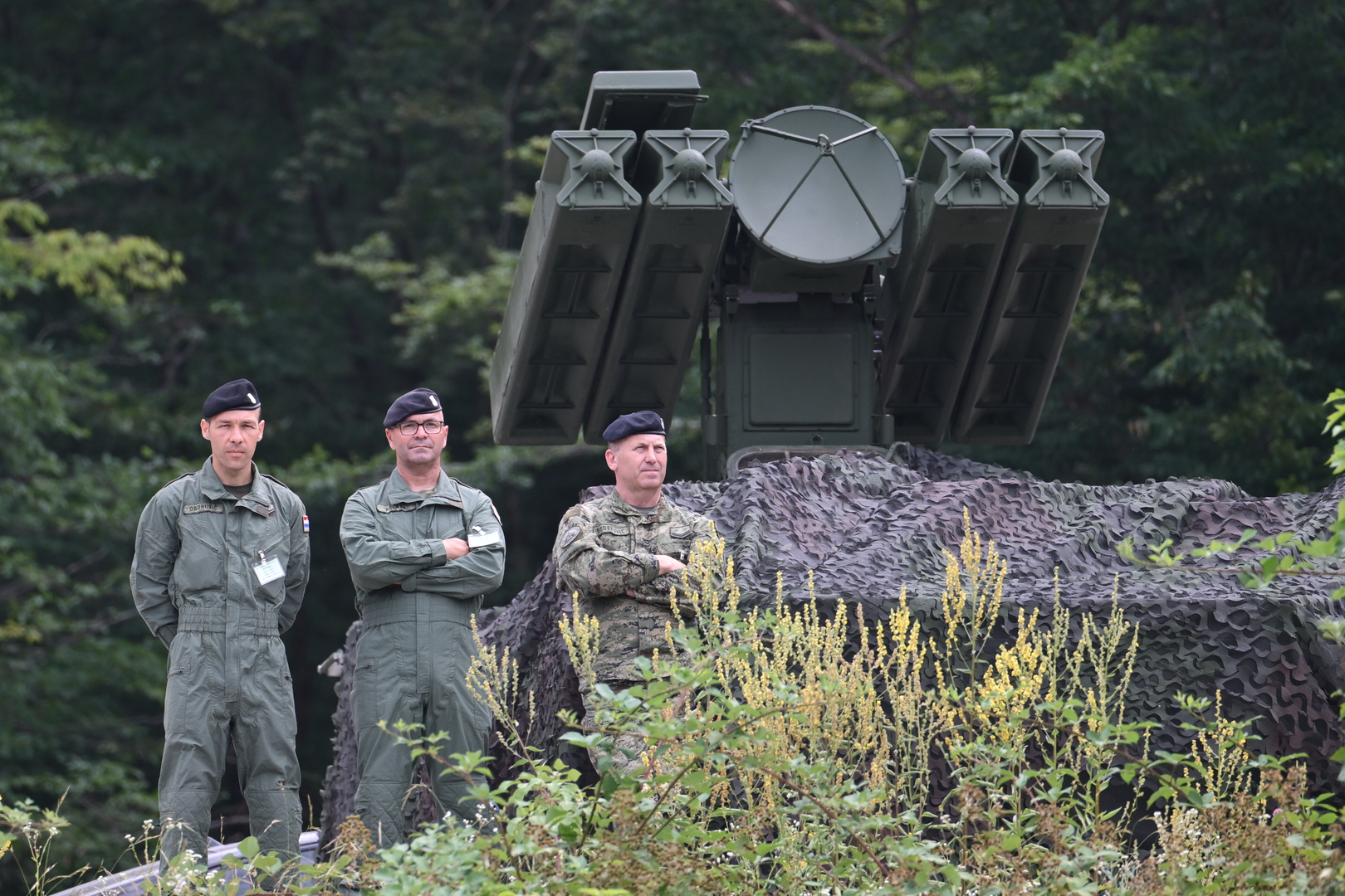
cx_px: 672
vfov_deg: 4.6
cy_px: 448
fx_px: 11207
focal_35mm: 300
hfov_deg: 6.9
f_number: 2.8
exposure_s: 1/1250
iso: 250
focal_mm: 200
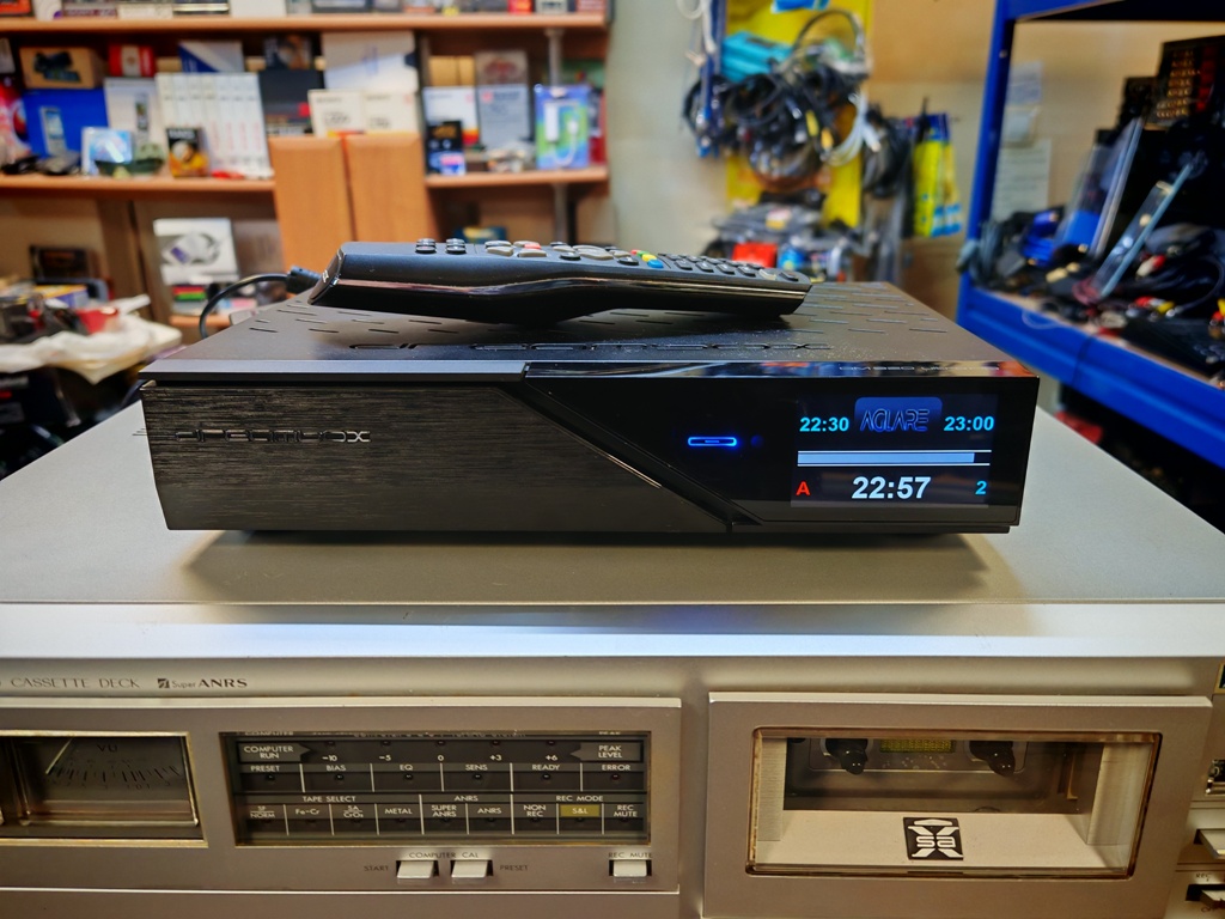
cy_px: 460
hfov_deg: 65.3
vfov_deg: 51.4
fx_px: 955
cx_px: 612
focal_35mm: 27
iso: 320
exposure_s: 1/33
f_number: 1.9
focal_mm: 6.67
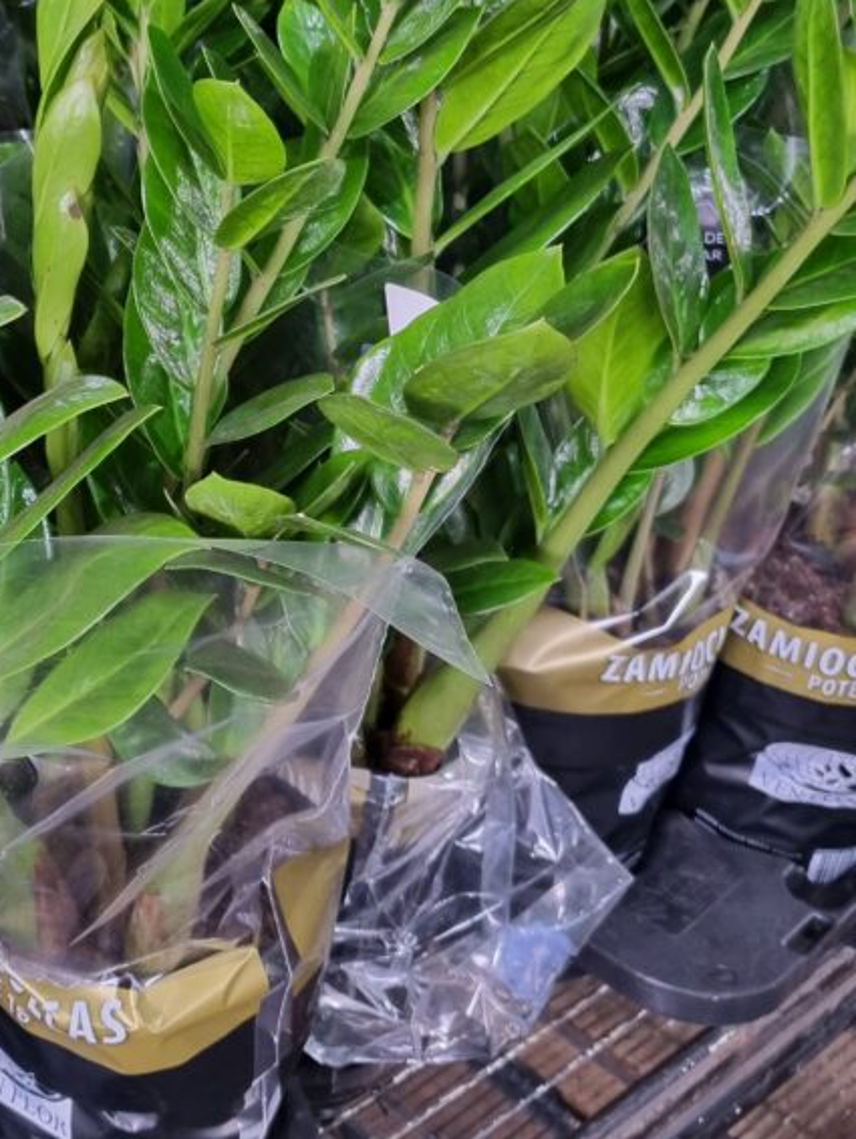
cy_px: 368
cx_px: 115
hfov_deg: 29.8
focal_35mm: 47
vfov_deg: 39.9
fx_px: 1548
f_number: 1.8
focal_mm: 5.4
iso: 500
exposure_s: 1/40
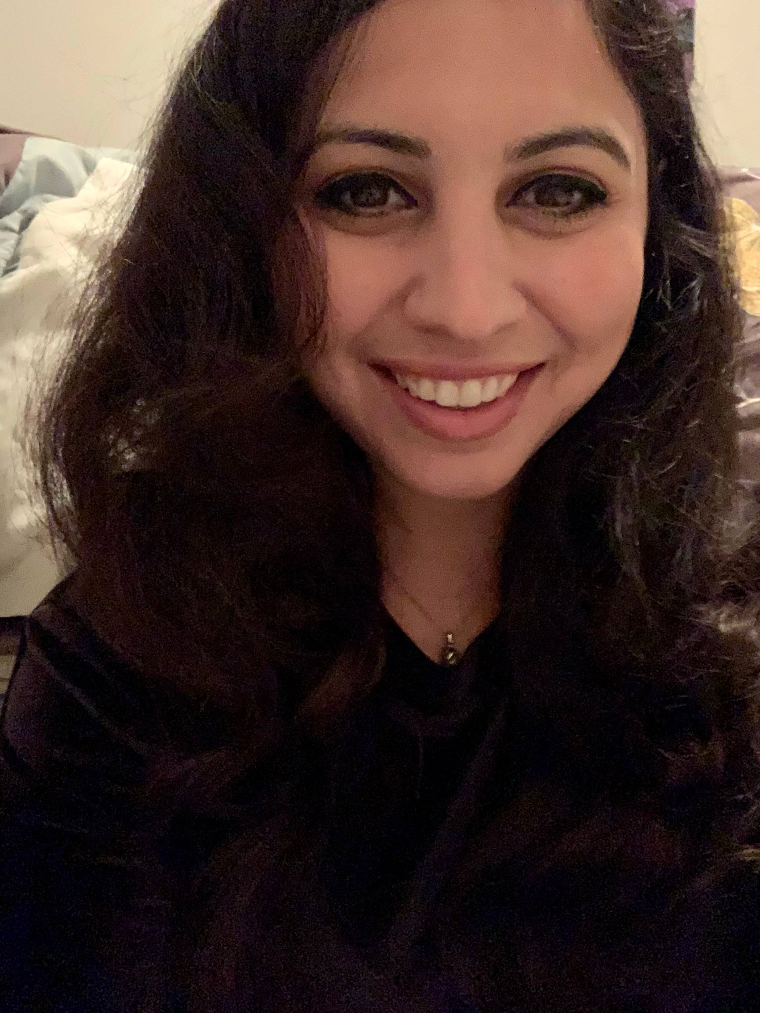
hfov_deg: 44.2
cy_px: 506
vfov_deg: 56.8
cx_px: 380
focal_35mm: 32
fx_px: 937
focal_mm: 2.87
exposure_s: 1/15
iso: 1250
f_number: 2.2
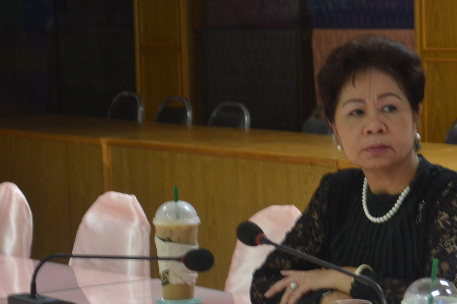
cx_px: 489
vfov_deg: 8.6
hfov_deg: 12.7
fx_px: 2018
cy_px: 177
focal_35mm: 159
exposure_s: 1/15
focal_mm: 48
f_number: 5.3
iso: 500
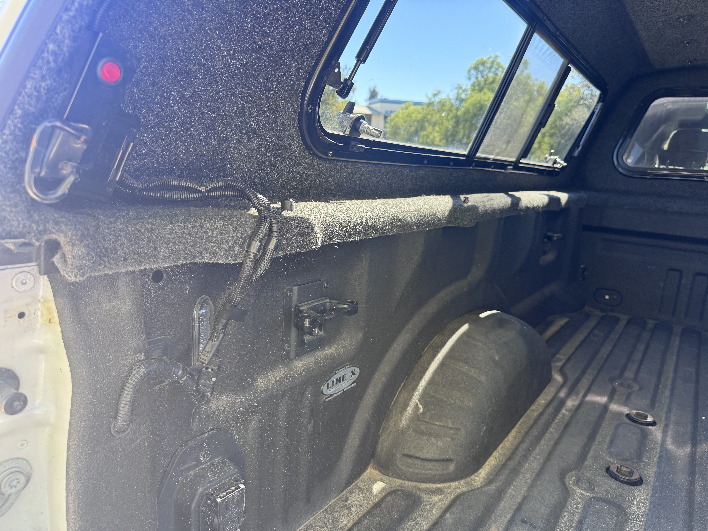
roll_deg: -3.0
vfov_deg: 56.8
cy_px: 266
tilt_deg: -13.5
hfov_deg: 71.6
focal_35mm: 24
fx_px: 491
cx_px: 354
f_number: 1.78
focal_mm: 6.76
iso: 125
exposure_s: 1/121
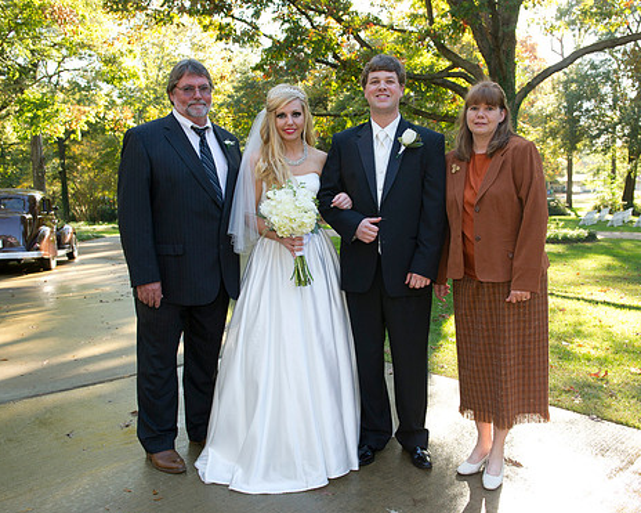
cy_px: 257
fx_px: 645
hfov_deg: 52.8
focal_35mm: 34
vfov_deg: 43.3
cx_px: 340
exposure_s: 1/250
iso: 500
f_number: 5.6
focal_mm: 29
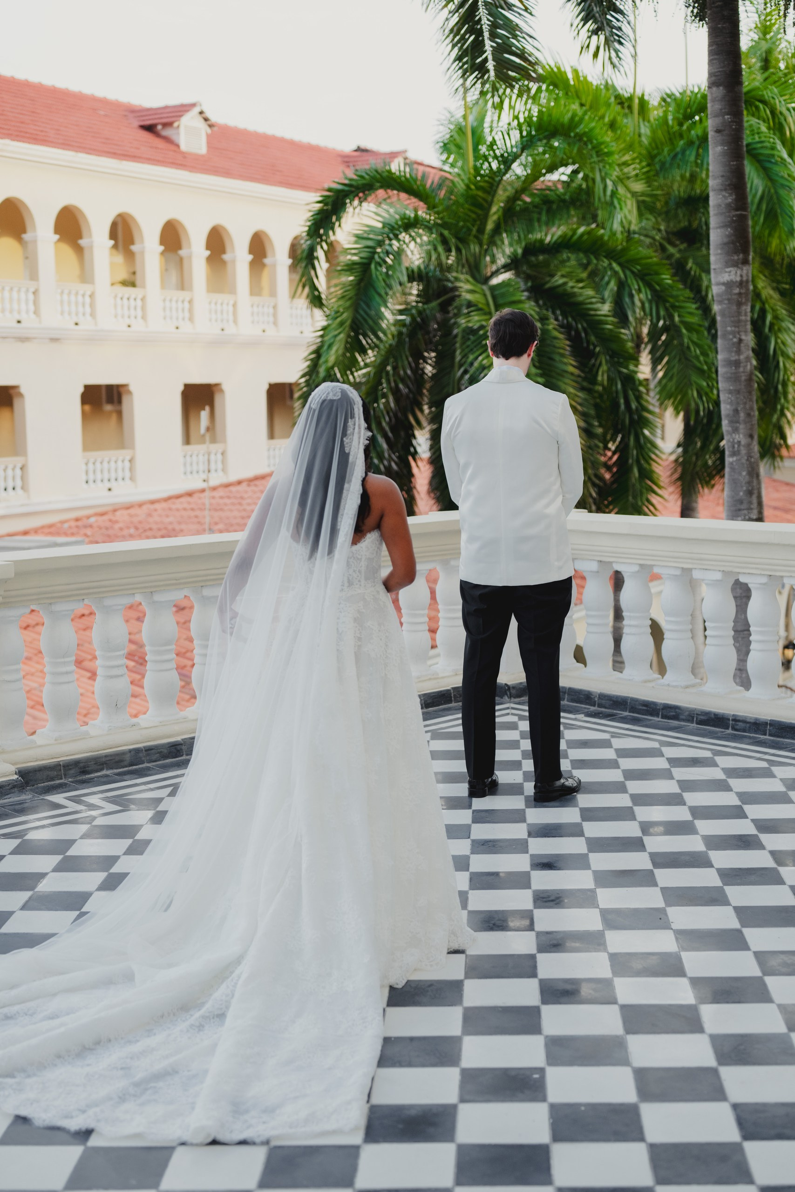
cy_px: 596
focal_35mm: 50
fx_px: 1656
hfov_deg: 27.0
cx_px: 398
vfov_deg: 39.6
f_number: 2.8
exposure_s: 1/640
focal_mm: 50
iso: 640
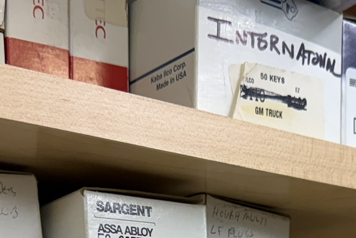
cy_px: 395
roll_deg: +1.5
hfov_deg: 25.9
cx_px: 218
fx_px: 771
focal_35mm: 78
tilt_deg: -0.7
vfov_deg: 15.6
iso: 125
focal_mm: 6.76
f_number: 1.78
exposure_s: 1/120
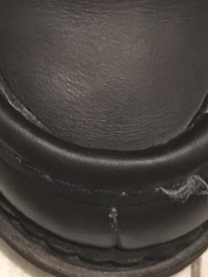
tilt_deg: -62.4
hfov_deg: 13.9
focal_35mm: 102
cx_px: -68
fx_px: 817
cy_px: -186
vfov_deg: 16.7
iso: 160
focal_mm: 3.99
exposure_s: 1/4
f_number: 1.8
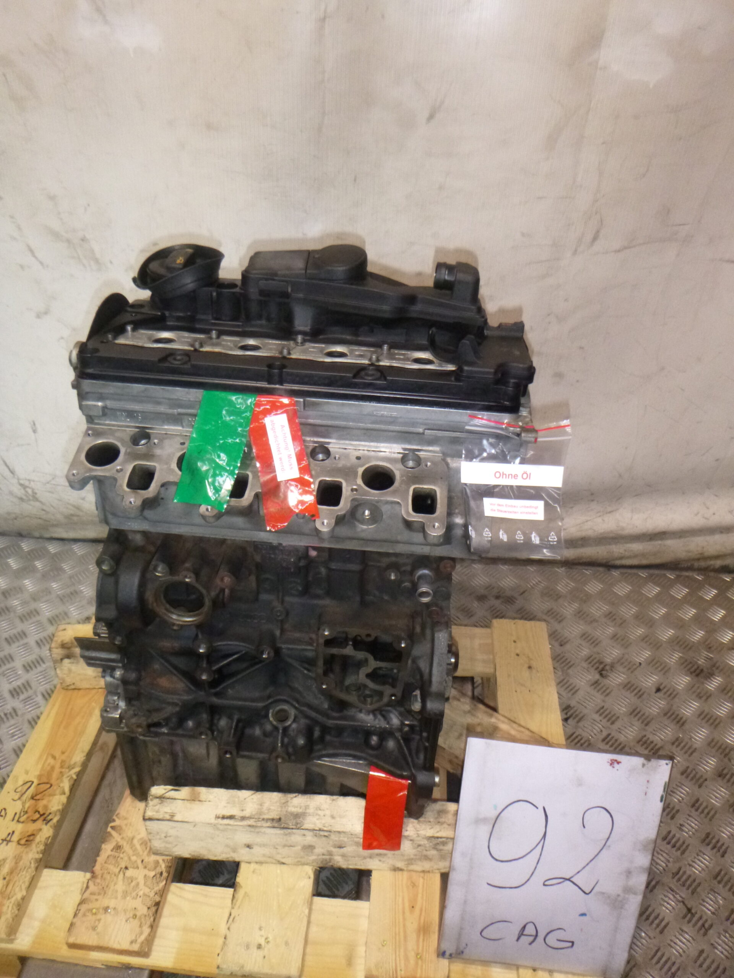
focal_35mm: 25
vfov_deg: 69.4
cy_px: 489
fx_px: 707
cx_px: 367
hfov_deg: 54.9
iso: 400
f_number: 3.9
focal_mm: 4.5
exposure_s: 1/60
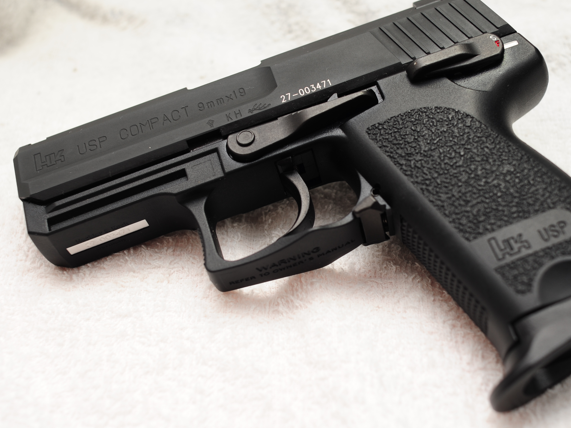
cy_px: 177
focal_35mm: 47
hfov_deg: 40.4
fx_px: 775
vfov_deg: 30.8
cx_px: 325
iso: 200
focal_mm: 35
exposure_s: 1/60
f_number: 5
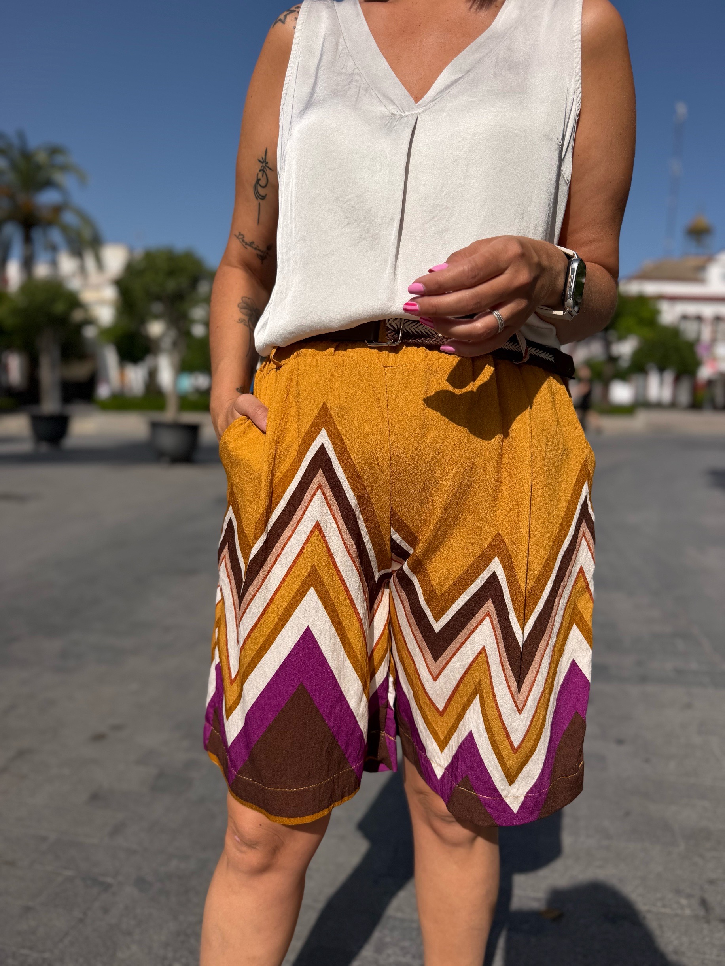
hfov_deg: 56.8
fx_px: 670
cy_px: 483
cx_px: 362
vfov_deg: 71.6
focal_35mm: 24
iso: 80
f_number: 1.78
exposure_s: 1/10309
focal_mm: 6.76
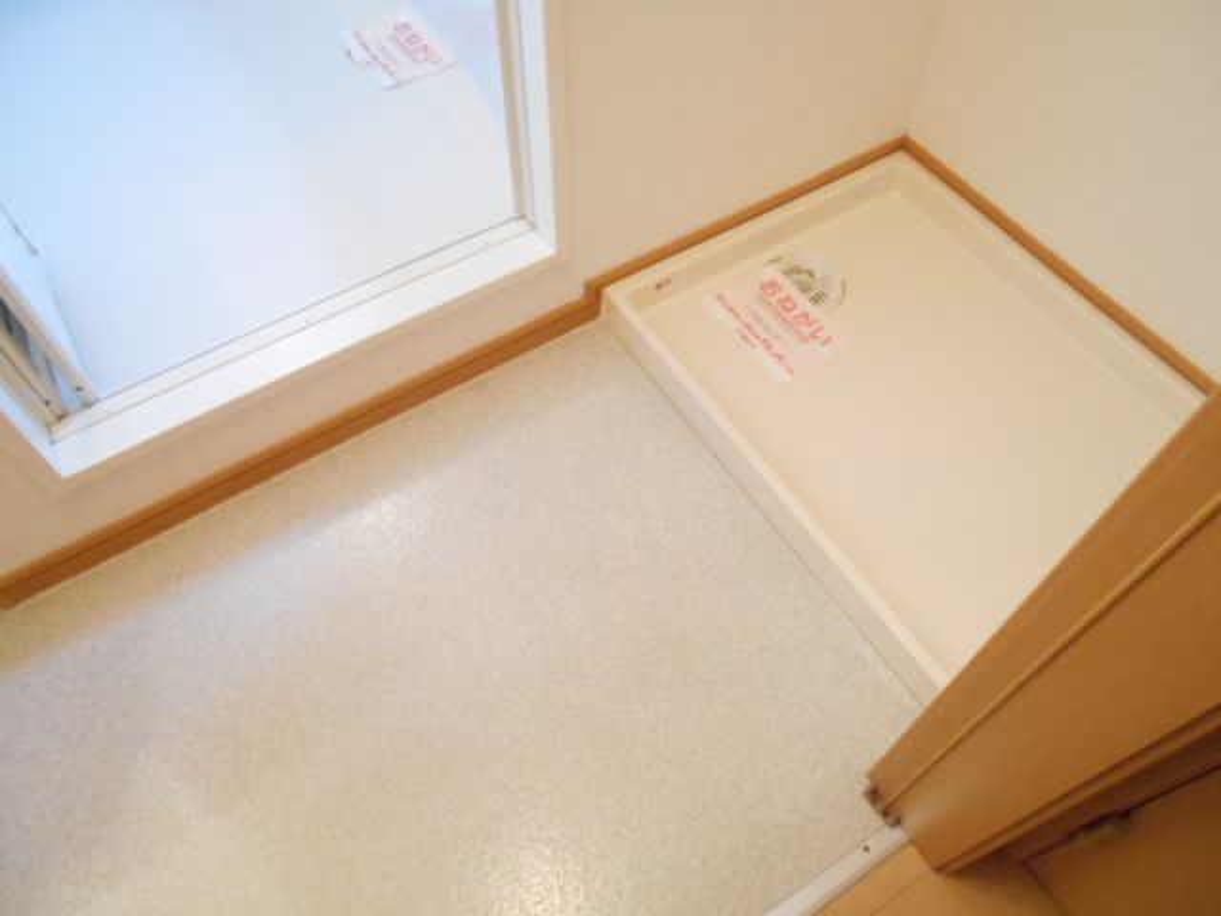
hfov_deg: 67.3
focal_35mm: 26
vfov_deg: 53.1
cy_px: 458
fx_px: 917
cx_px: 610
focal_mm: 4.6
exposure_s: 1/40
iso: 800
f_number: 3.2
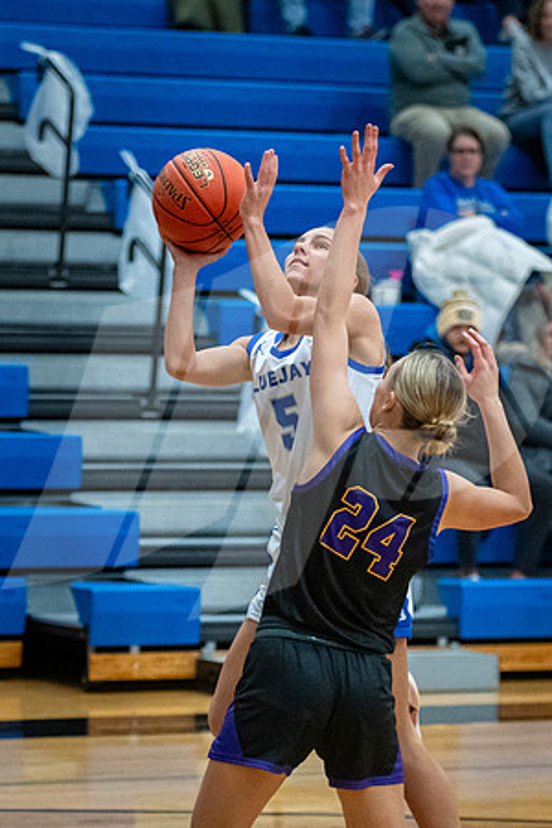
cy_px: 463
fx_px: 4454
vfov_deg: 10.6
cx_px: 326
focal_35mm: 194
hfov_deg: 7.1
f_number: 2.8
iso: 6400
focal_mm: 92
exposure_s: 1/1000
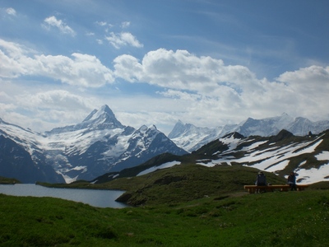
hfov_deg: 49.0
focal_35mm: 38
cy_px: 124
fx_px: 361
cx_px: 164
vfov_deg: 37.7
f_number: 4.4
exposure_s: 1/2000
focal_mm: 6.3
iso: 50
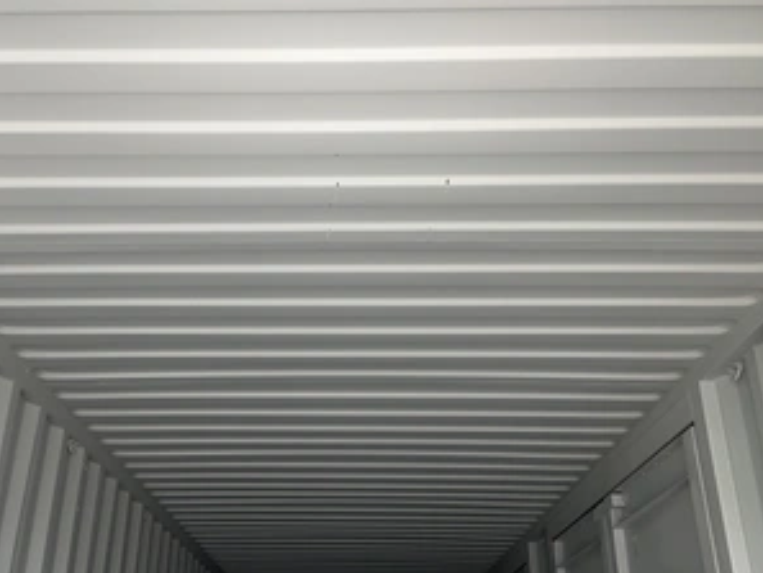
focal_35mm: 39
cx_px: 324
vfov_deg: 36.8
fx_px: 860
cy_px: 280
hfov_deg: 47.7
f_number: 1.8
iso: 25
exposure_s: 1/248
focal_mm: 3
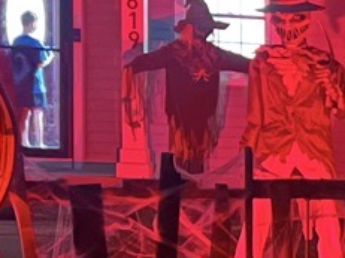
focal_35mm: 169
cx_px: 778
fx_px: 1683
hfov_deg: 10.4
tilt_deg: -7.5
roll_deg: -2.4
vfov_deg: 8.7
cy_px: 308
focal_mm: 5.7
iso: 1250
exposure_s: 1/2
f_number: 1.5
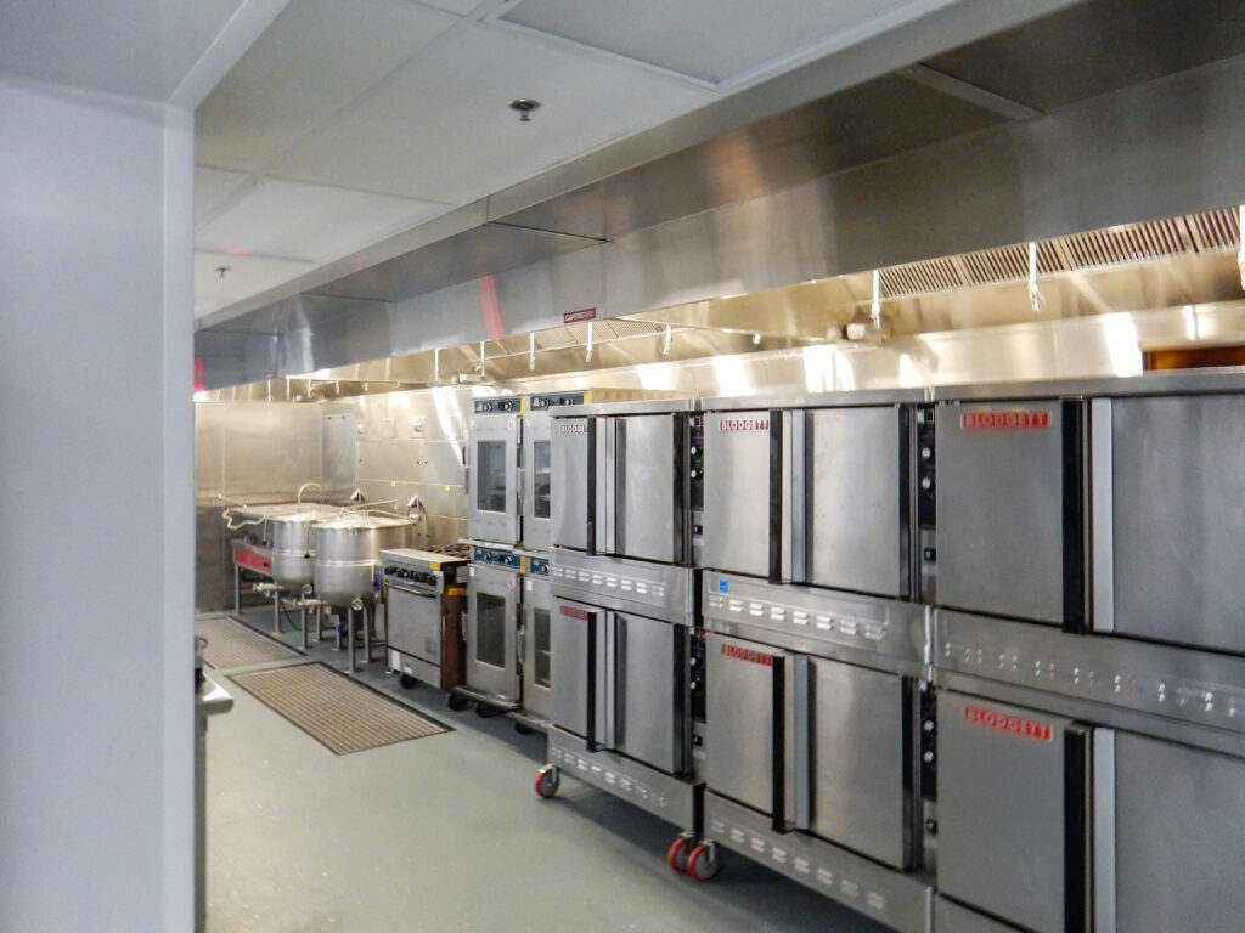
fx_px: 899
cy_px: 466
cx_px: 622
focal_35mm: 25
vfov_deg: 54.9
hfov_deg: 69.4
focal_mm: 4.5
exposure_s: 1/15
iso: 400
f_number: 3.7
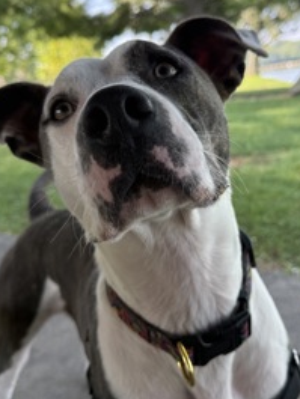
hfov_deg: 37.6
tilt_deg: -12.7
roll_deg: +6.9
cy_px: 183
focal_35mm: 38
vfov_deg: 48.9
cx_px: 179
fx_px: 439
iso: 100
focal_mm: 6.76
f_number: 1.78
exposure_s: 1/296
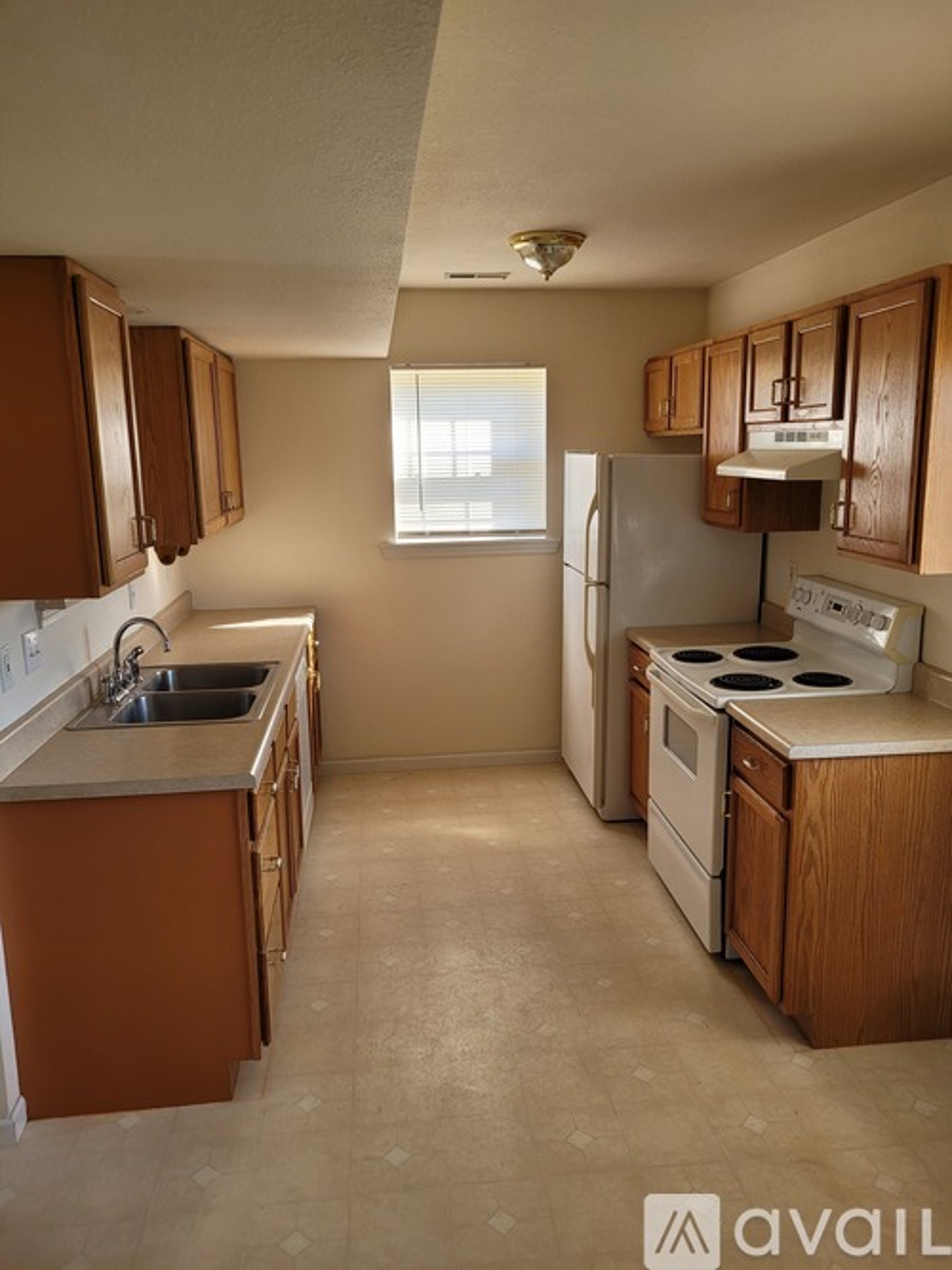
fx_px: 954
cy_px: 635
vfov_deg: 67.3
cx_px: 476
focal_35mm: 26
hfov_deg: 53.0
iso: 100
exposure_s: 1/120
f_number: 1.8
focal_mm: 5.4
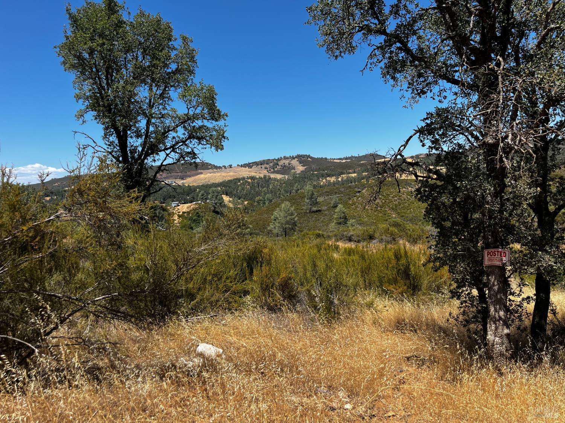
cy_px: 212
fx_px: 424
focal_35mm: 26
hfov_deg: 67.3
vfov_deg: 53.1
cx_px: 282
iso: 50
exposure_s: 1/2571
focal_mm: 5.1
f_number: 1.6
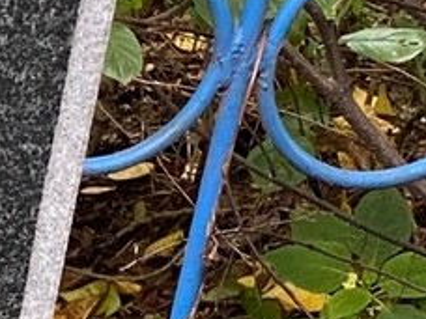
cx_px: -561
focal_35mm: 329
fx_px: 4049
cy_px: 591
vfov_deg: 4.5
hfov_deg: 5.8
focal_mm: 6
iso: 160
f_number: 2
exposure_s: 1/81
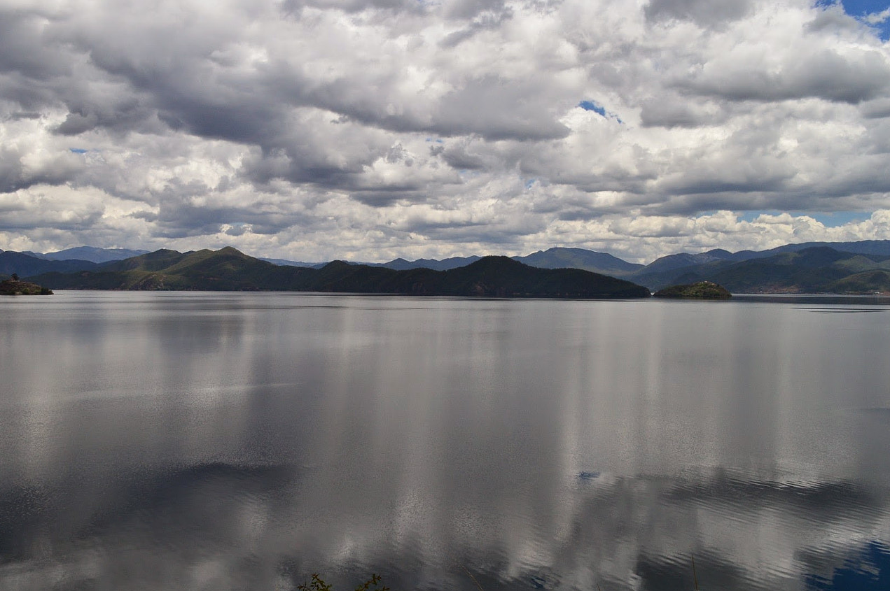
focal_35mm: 34
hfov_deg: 55.6
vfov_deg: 38.8
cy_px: 301
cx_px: 381
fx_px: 840
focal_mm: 18
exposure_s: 1/500
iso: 280
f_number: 11
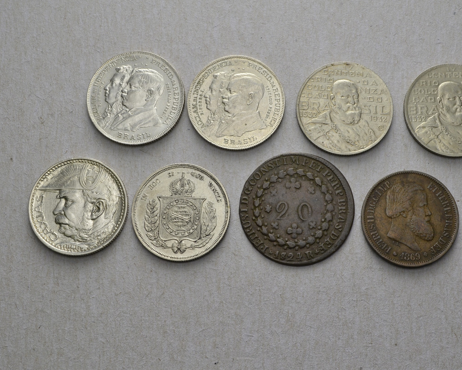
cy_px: 186
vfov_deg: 27.6
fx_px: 752
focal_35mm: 55
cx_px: 280
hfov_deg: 34.0
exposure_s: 1/250
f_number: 14
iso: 400
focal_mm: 32
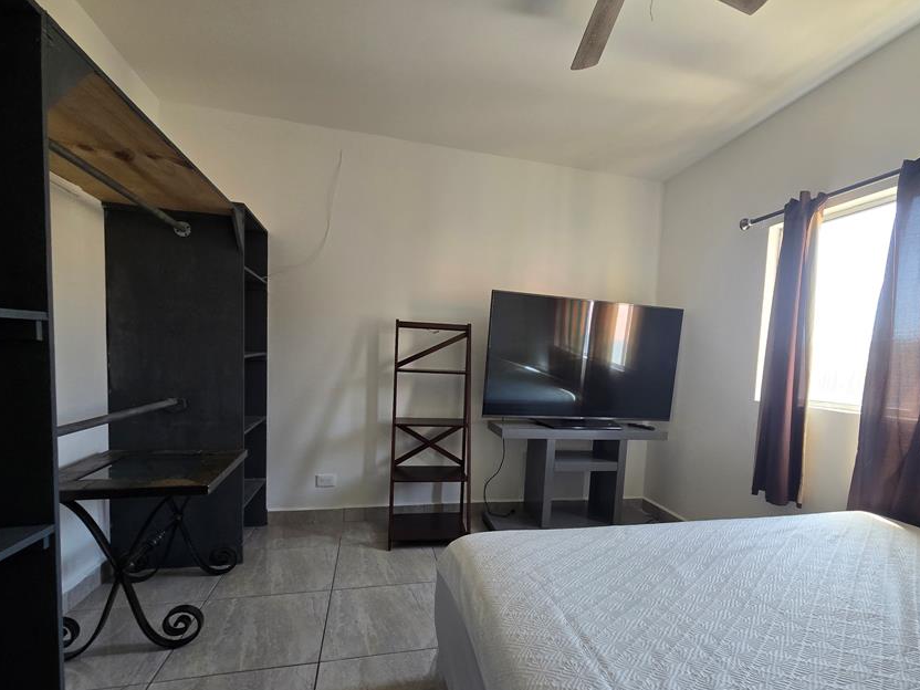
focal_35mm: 16
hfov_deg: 94.3
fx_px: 425
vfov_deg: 77.8
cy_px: 388
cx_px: 501
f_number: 2.2
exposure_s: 1/60
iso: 160
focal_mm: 2.2
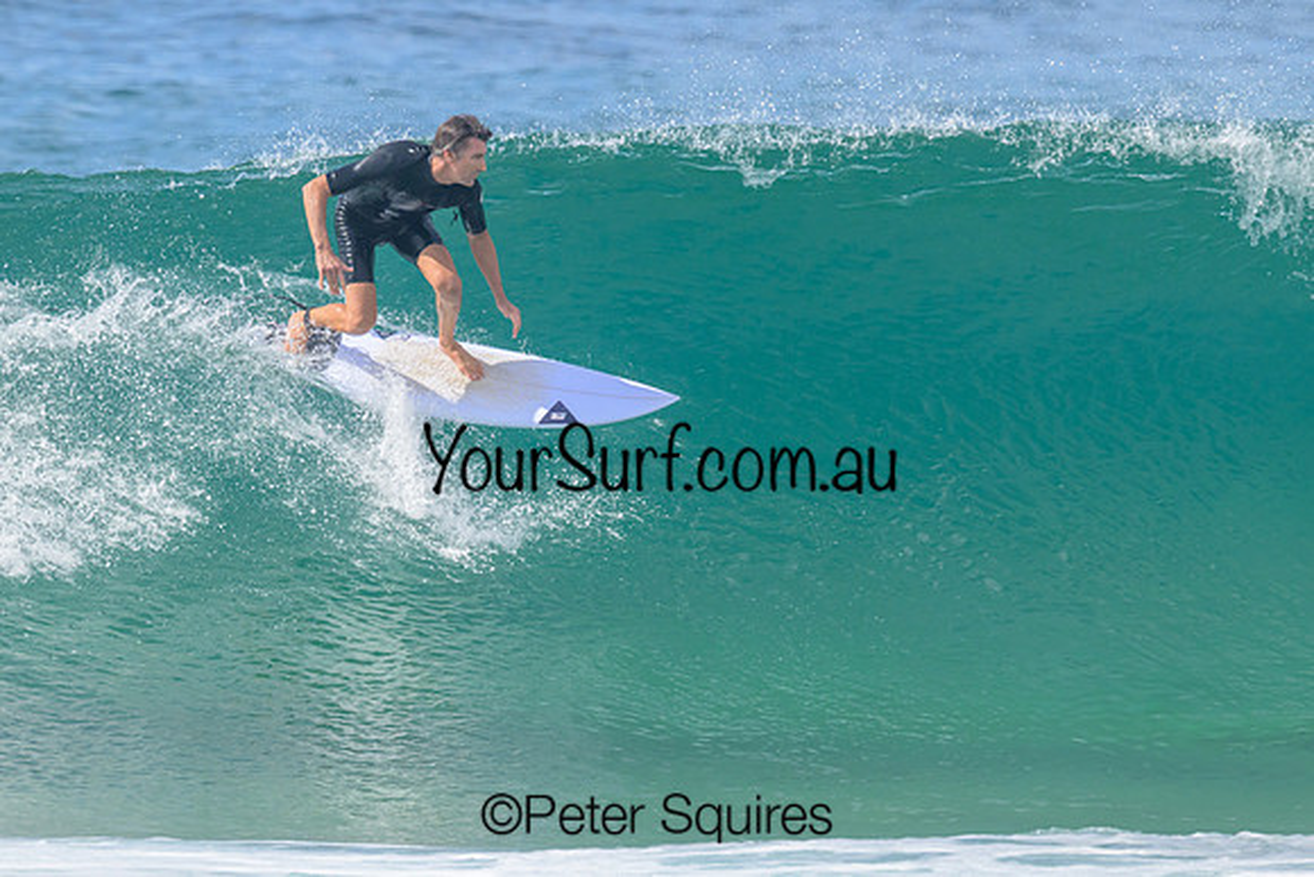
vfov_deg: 2.1
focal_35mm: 668
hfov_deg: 3.1
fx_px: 24391
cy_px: 345
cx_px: 667
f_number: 11
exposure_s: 1/2000
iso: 1100
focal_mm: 550
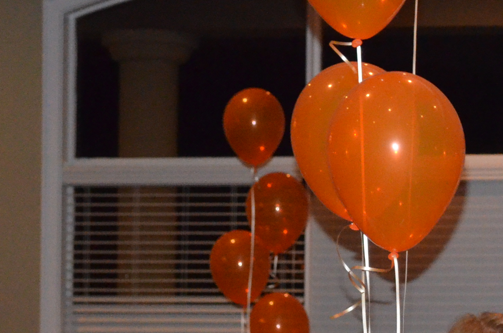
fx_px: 3900
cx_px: 796
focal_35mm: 280
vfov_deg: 4.9
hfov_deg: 7.2
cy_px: 414
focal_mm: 55
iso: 3200
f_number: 5.6
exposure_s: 1/60
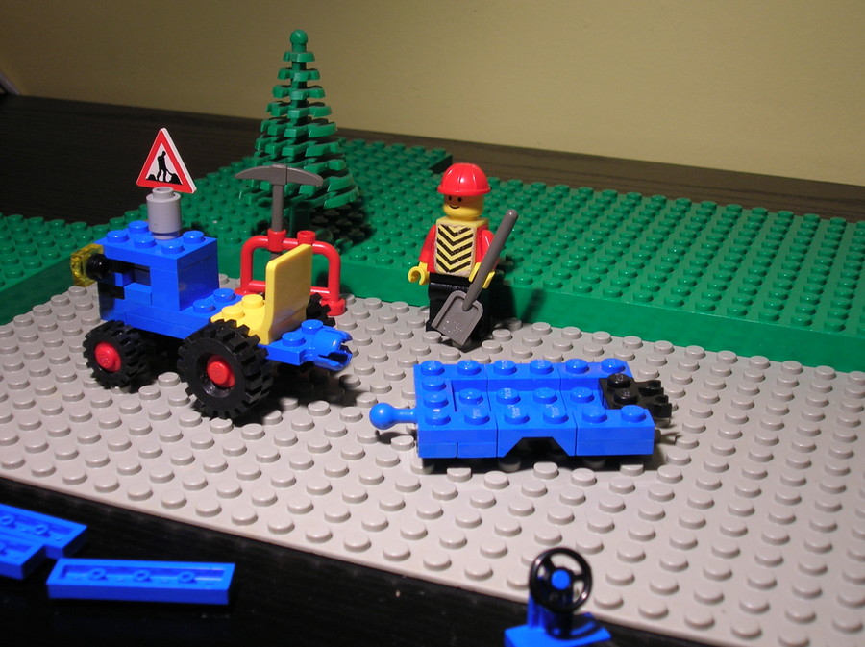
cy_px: 324
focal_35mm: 50
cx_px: 432
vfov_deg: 29.1
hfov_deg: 38.2
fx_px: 1248
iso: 50
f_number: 3.3
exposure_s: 1/12.7
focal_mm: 8.4
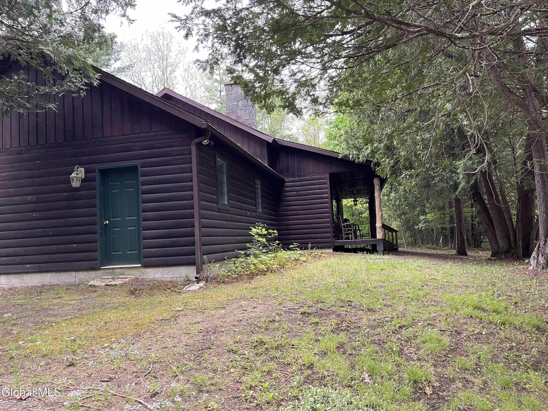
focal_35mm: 26
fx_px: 412
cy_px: 206
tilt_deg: +5.6
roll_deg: +3.4
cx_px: 274
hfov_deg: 67.3
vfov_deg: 53.1
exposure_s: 1/71
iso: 125
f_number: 1.6
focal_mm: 5.1
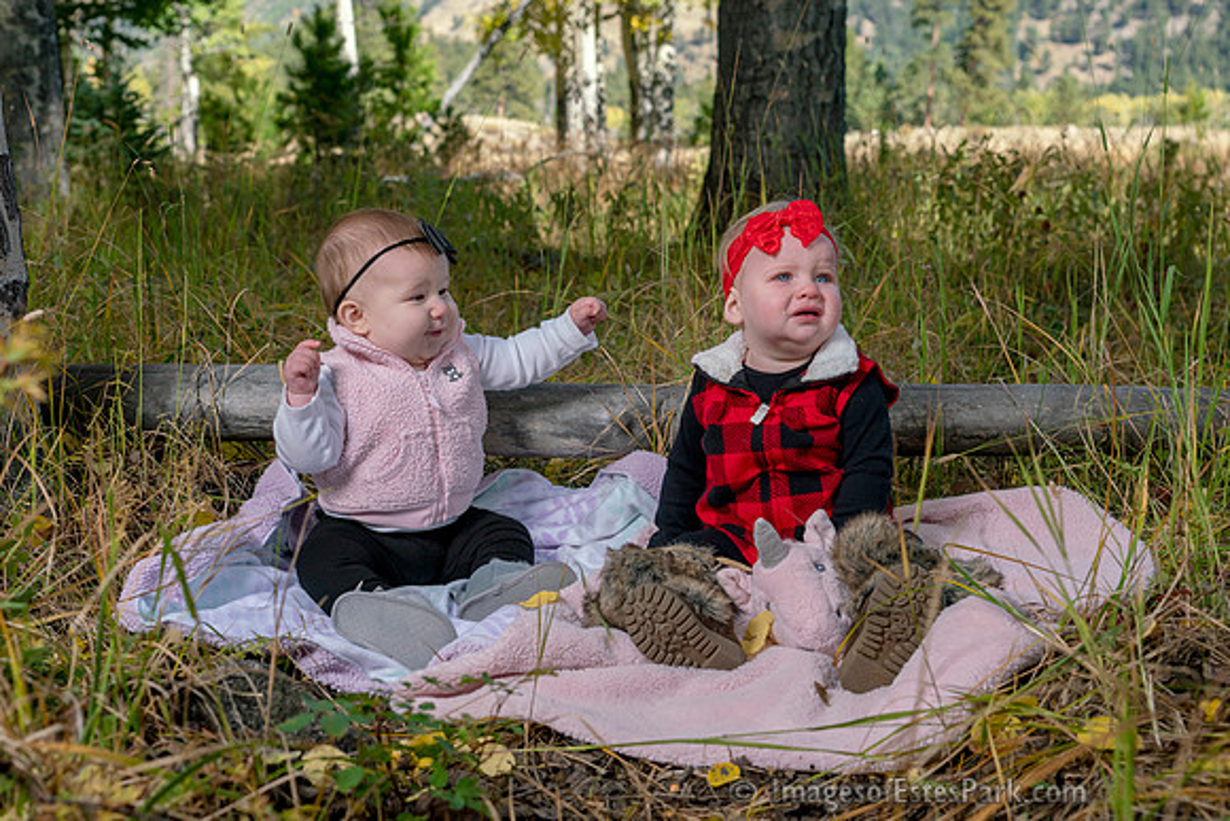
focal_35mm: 35
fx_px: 1196
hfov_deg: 54.4
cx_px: 615
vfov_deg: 37.9
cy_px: 410
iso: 160
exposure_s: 1/800
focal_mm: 35
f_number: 4.5
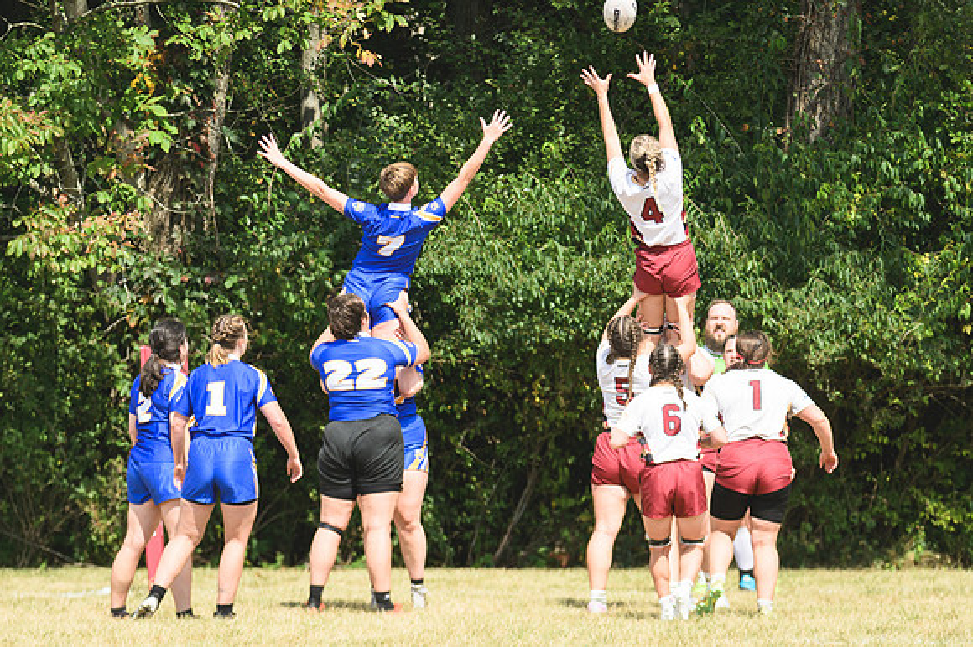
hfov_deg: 4.5
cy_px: 341
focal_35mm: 458
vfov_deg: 3.0
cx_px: 451
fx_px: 12367
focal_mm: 280
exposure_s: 1/1000
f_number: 5.6
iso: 320
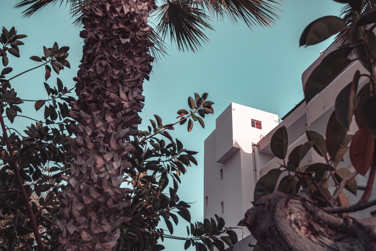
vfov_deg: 31.9
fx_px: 439
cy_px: 126
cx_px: 188
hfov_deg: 46.4
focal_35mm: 42
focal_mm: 28
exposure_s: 1/500
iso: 200
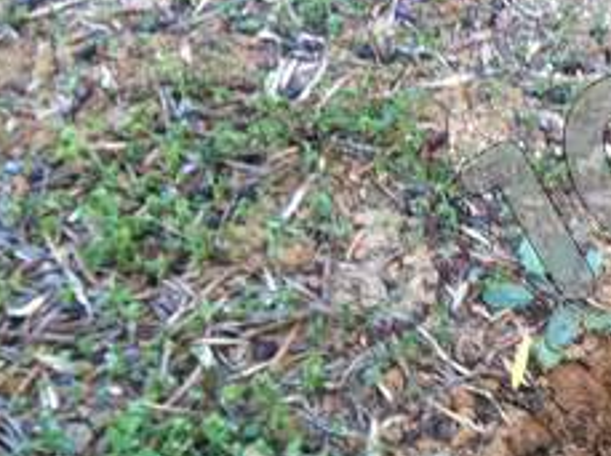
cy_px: 80
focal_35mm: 110
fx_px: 1939
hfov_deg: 16.4
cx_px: 907
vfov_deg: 13.3
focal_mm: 3.85
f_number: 2.8
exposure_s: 1/17
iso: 80
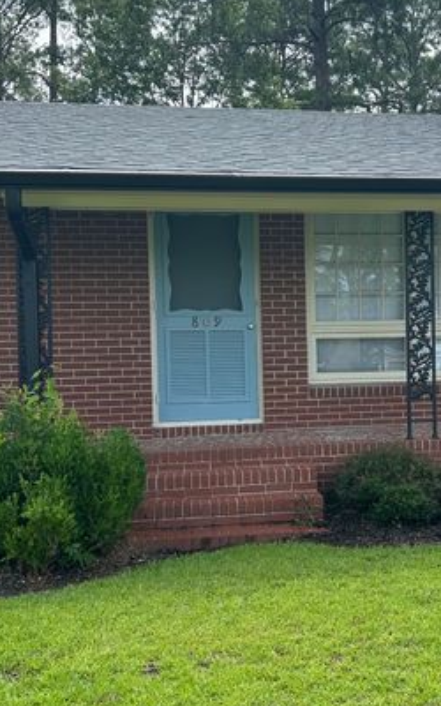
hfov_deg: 27.5
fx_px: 885
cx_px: 348
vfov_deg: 43.5
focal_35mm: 46
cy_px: 357
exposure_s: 1/1575
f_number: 1.5
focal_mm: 5.7
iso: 50
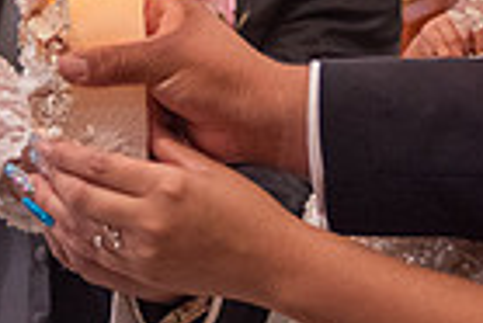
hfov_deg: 14.0
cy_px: -43
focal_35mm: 146
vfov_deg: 9.3
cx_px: 261
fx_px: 1961
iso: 2000
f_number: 2
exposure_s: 1/250
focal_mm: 35
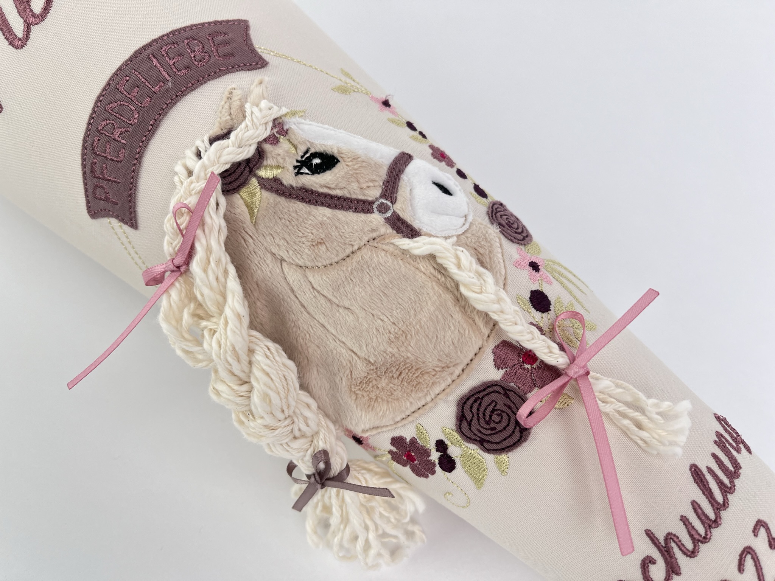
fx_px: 582
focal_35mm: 26
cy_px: 290
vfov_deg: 53.1
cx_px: 388
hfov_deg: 67.3
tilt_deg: -57.9
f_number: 1.6
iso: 40
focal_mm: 5.1
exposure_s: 1/100
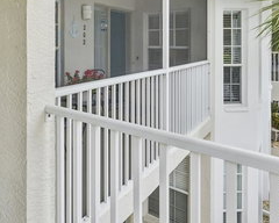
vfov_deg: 44.6
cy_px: 41
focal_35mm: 31
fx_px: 256
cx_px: 55
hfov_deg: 53.3
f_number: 8
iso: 400
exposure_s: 1/400
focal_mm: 15.5
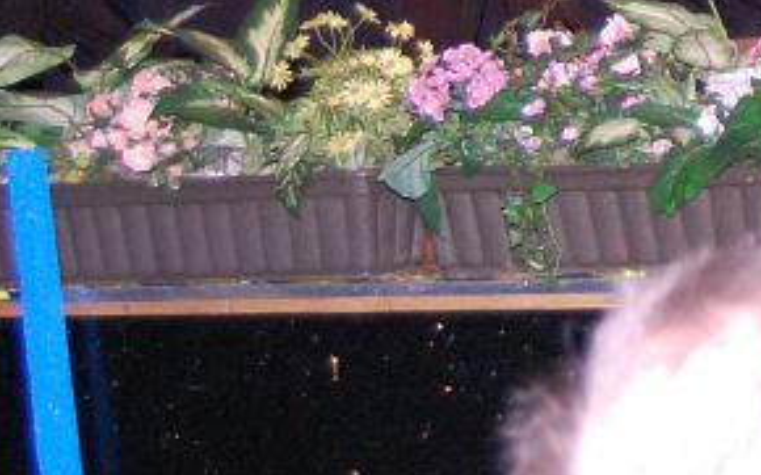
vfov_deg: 6.3
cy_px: -390
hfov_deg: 9.8
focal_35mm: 205
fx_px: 4250
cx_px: 1296
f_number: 4.8
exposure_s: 1/60
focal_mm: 38
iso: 1600
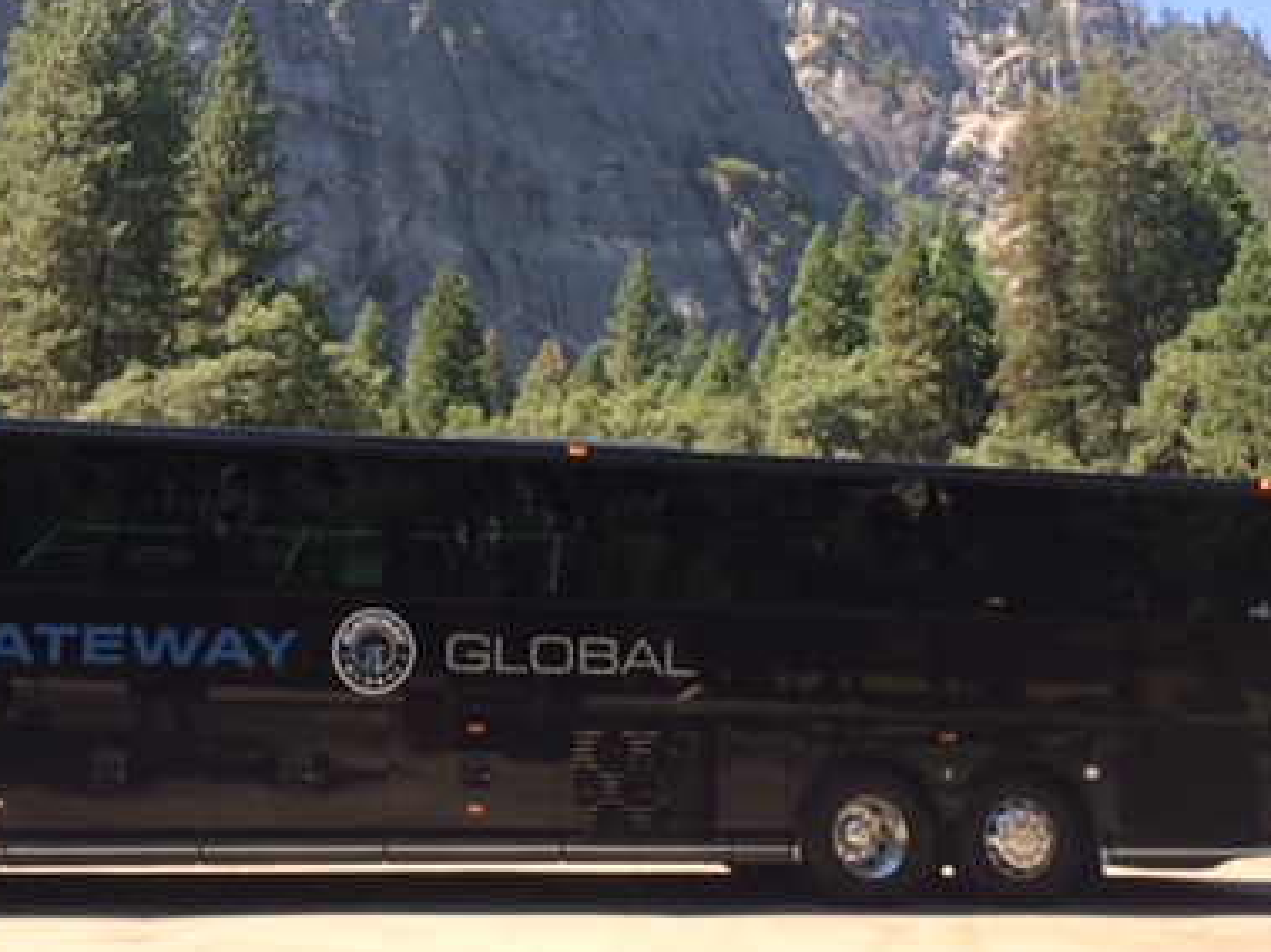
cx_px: 436
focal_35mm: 49
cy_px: 275
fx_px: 1799
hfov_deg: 38.5
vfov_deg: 29.3
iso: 32
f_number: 2.2
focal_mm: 4.15
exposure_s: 1/688
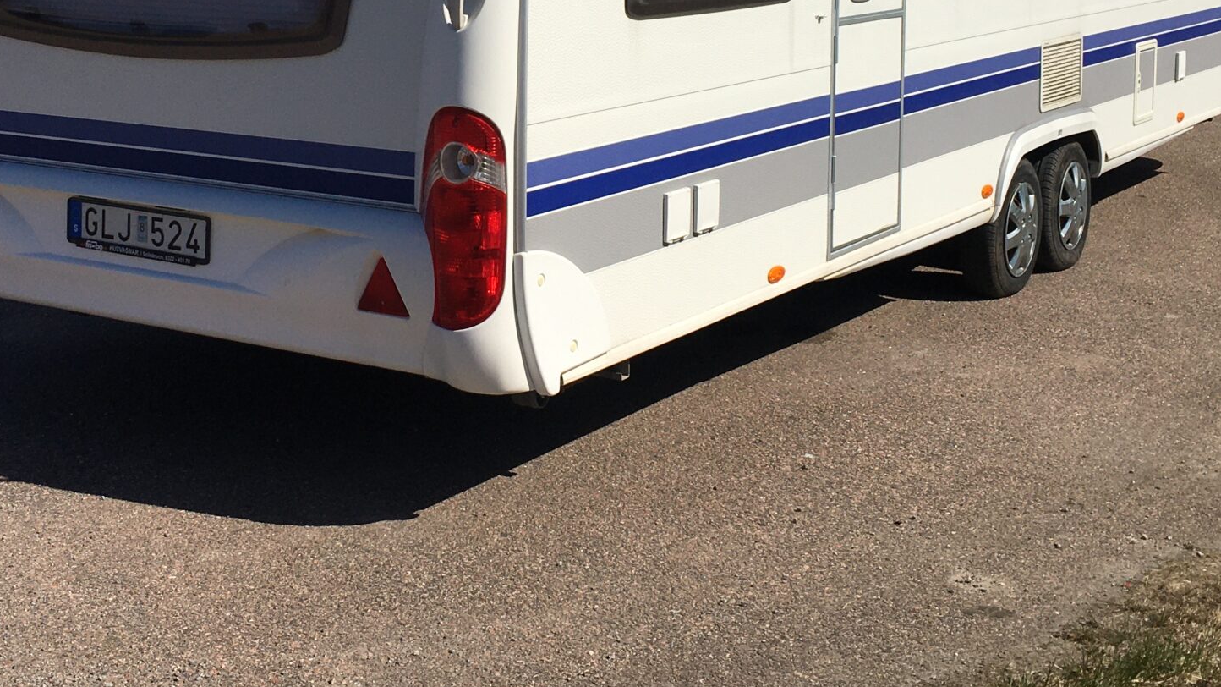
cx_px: 562
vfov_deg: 20.6
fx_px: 1813
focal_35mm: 56
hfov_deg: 37.2
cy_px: -35
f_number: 2.2
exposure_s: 1/4274
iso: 25
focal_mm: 4.15
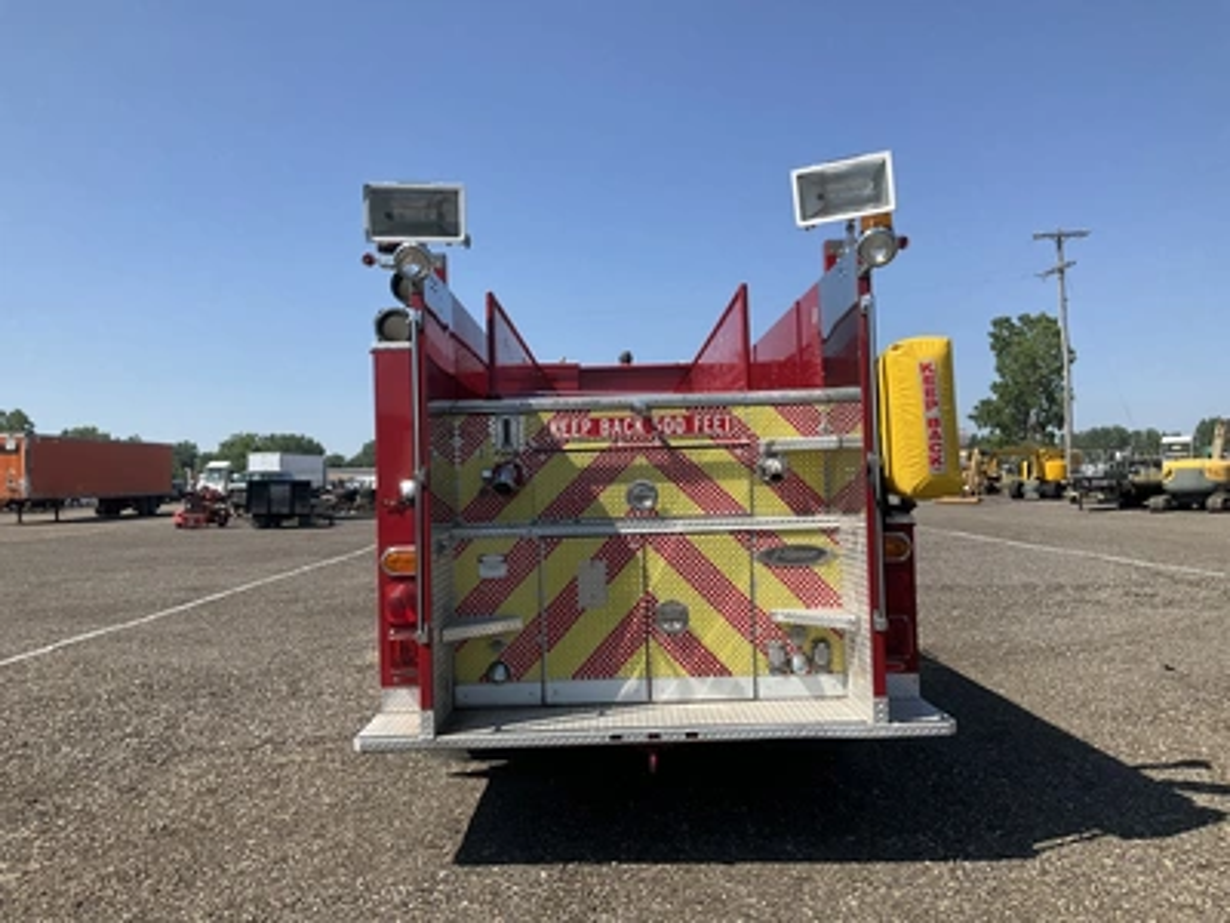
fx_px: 1030
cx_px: 615
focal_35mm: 29
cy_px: 462
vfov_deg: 48.2
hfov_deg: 61.7
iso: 25
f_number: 1.8
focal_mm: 3
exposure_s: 1/1848
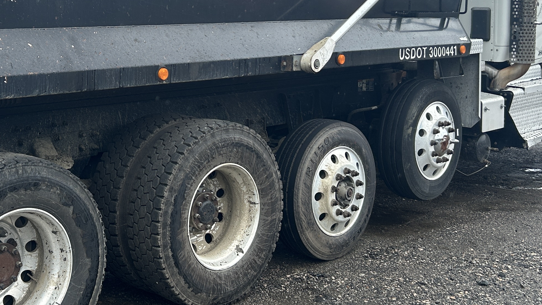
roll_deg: -0.1
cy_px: 60
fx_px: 834
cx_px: 146
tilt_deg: -4.3
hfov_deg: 35.3
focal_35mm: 58
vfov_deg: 20.5
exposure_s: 1/723
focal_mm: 5.7
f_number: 1.5
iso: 50
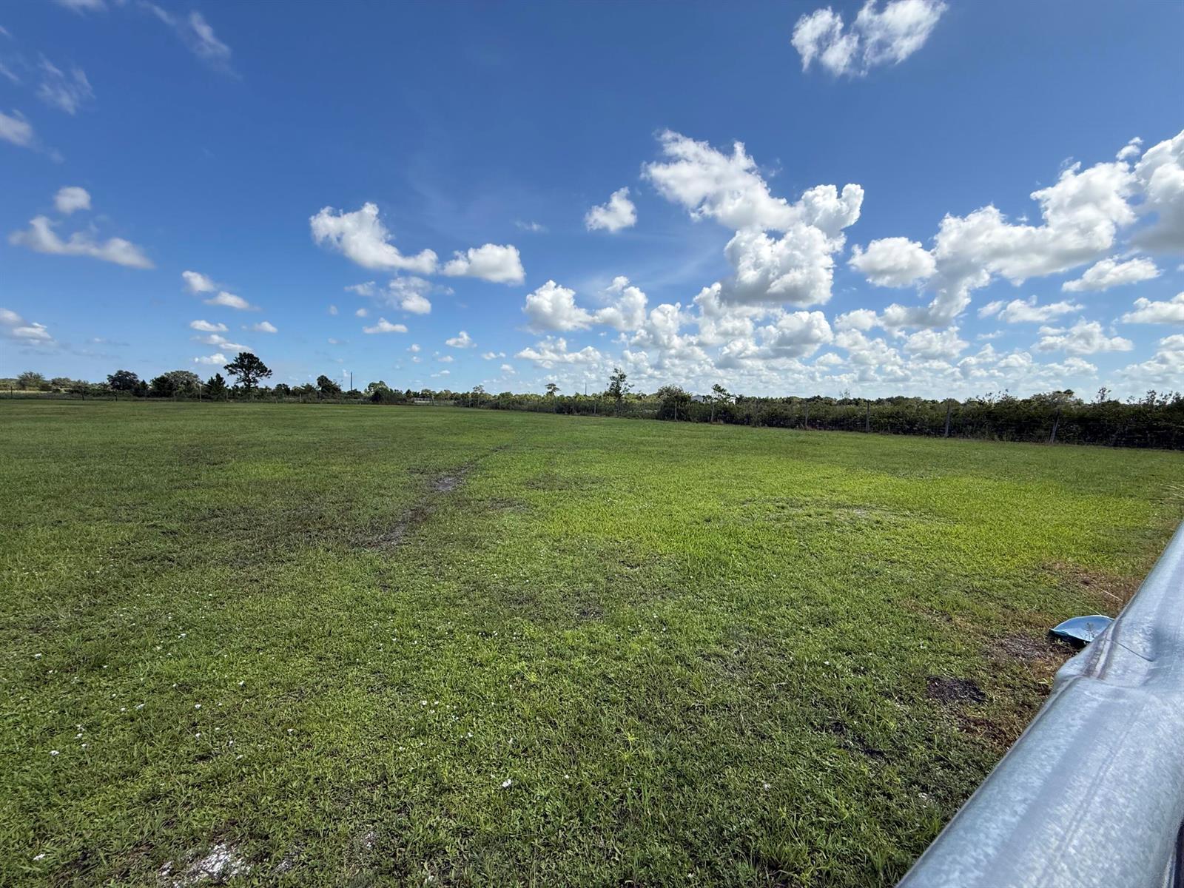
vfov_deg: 85.7
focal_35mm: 14
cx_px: 592
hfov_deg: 102.1
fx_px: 479
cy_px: 444
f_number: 2.2
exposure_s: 1/1848
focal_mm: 2.22
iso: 50
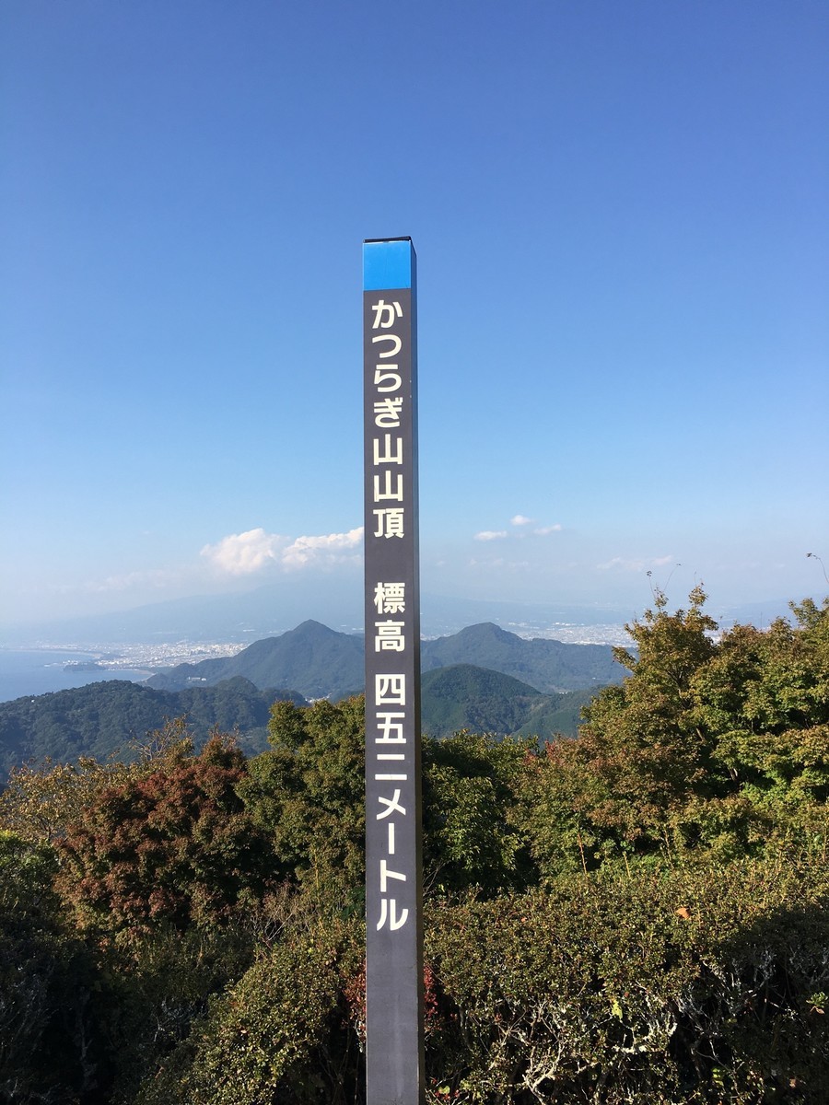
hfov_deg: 48.2
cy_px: 552
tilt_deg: +1.6
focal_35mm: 29
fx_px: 926
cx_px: 414
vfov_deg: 61.7
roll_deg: +0.8
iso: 25
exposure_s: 1/1221
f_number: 2.2
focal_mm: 4.15
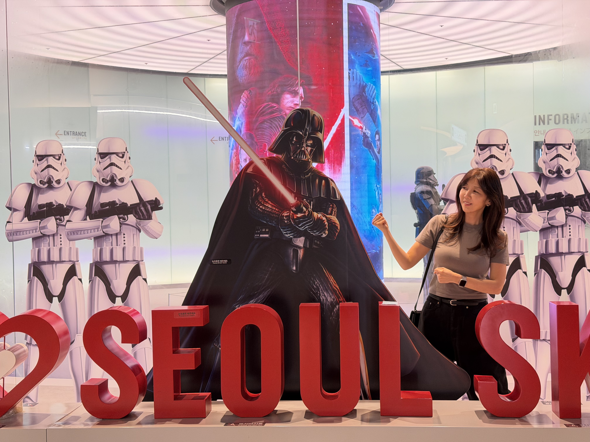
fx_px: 818
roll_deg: +1.4
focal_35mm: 48
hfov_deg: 39.7
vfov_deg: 30.3
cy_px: 221
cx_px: 295
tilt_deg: -0.3
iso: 200
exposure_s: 1/120
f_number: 1.78
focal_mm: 6.76
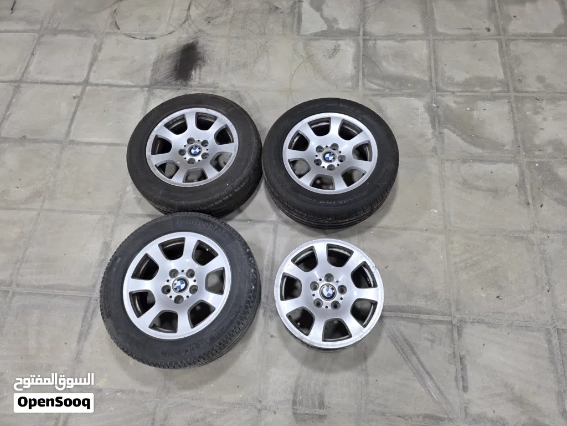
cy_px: 213
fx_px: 377
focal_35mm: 23
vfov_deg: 58.9
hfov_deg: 73.9
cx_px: 284
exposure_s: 1/100
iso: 125
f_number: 1.7
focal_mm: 6.3
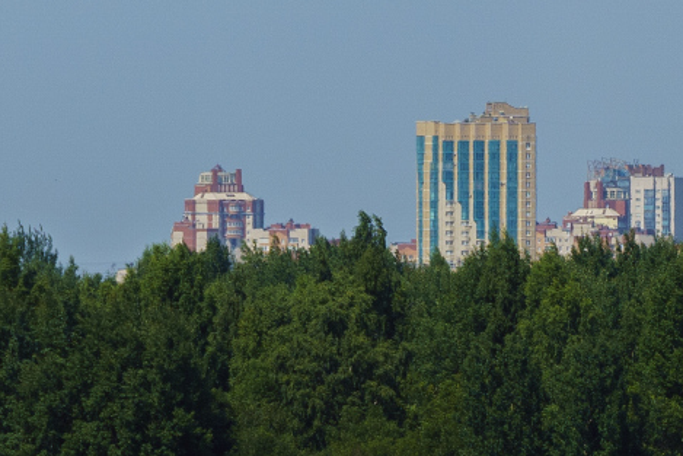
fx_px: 15295
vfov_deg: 1.7
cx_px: 604
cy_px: 420
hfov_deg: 2.6
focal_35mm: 806
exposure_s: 1/1600
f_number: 9
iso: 250
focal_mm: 180
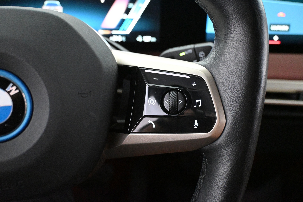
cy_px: 101
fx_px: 284
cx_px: 152
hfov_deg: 56.1
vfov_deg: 39.1
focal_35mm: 34
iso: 10000
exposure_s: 1/60
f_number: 4
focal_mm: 22.5
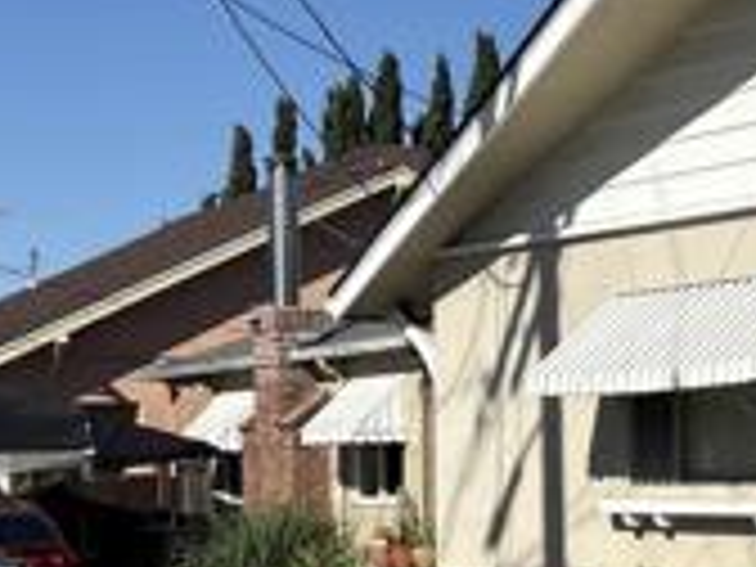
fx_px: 2162
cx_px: 1035
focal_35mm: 99
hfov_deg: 18.2
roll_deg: +1.0
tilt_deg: +2.6
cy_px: 414
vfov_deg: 14.9
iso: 50
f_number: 1.6
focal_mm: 5.96
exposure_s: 1/7813
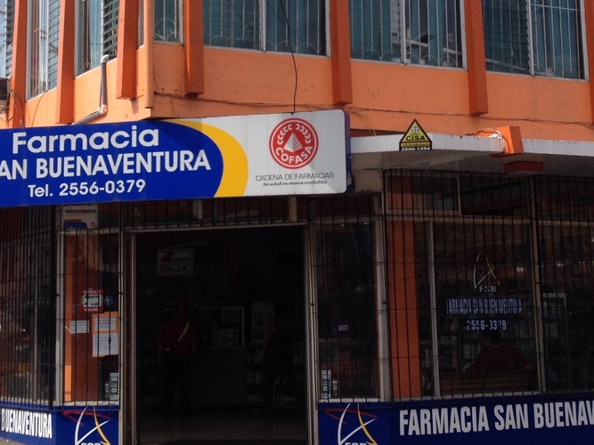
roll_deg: +1.5
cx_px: 297
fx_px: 1441
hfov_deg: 23.3
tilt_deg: +7.8
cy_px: 96
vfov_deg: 17.4
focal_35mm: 84
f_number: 2.4
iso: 50
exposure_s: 1/1453
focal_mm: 4.28
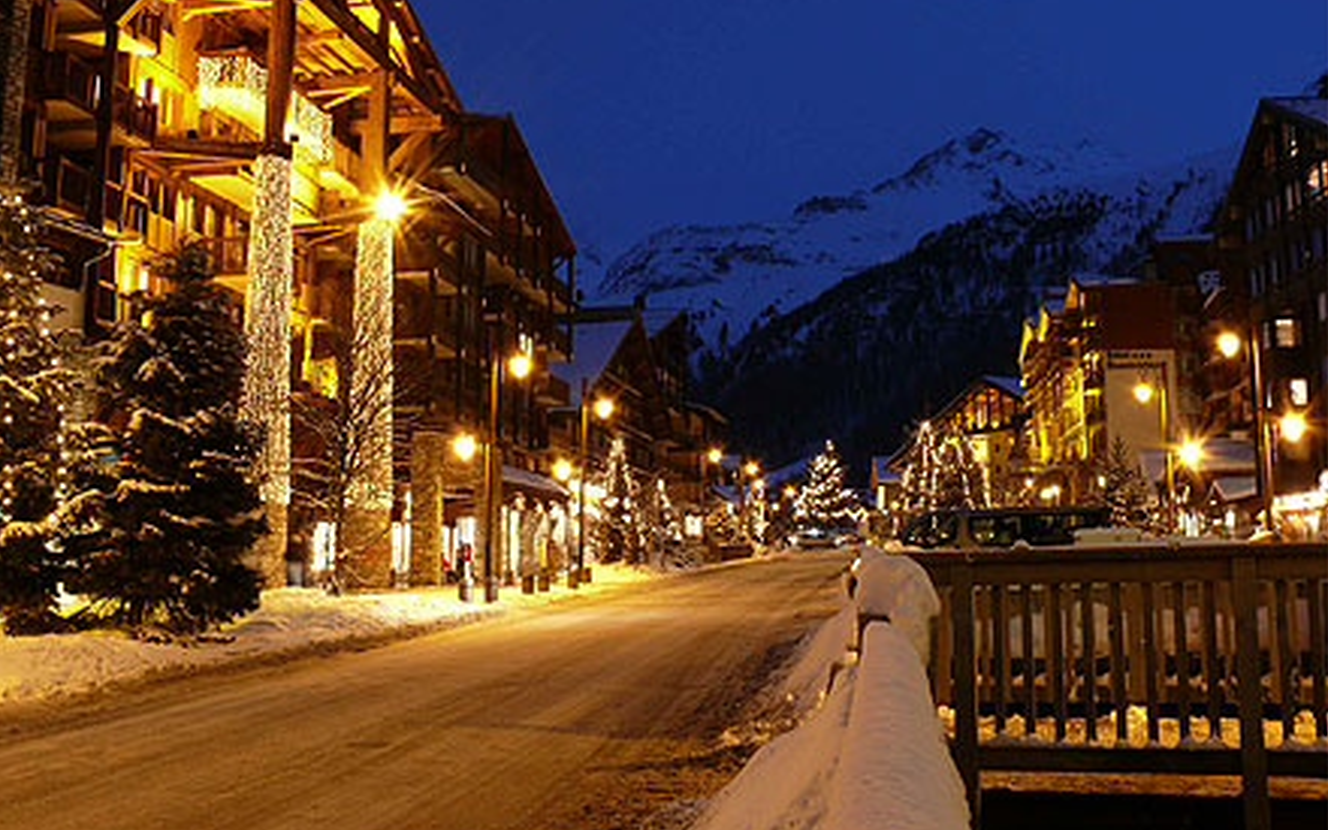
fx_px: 1375
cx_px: 652
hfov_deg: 51.5
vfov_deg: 33.5
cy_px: 344
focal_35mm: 38
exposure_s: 2.5
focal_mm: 7.4
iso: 100
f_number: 6.3
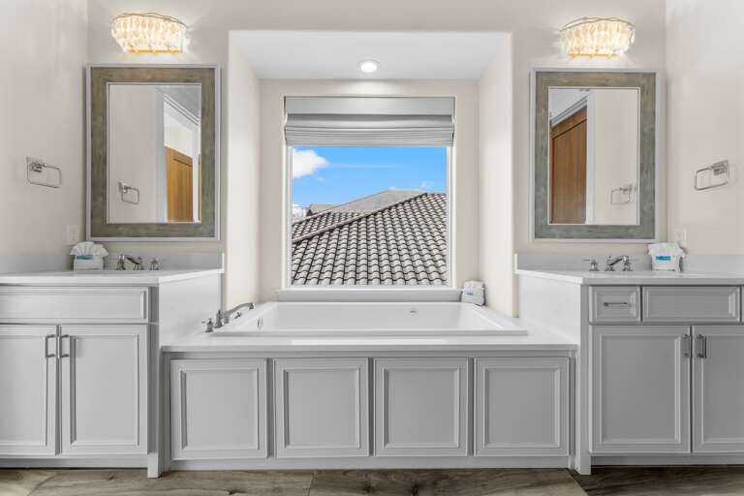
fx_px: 289
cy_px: 248
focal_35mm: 14
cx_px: 372
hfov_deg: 104.3
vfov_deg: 81.2
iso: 400
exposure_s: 1/13
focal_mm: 14
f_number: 8
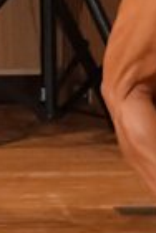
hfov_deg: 0.9
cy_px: -136
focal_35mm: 1486
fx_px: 9658
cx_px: -227
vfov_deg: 1.4
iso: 10000
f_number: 5.6
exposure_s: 1/400
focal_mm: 180
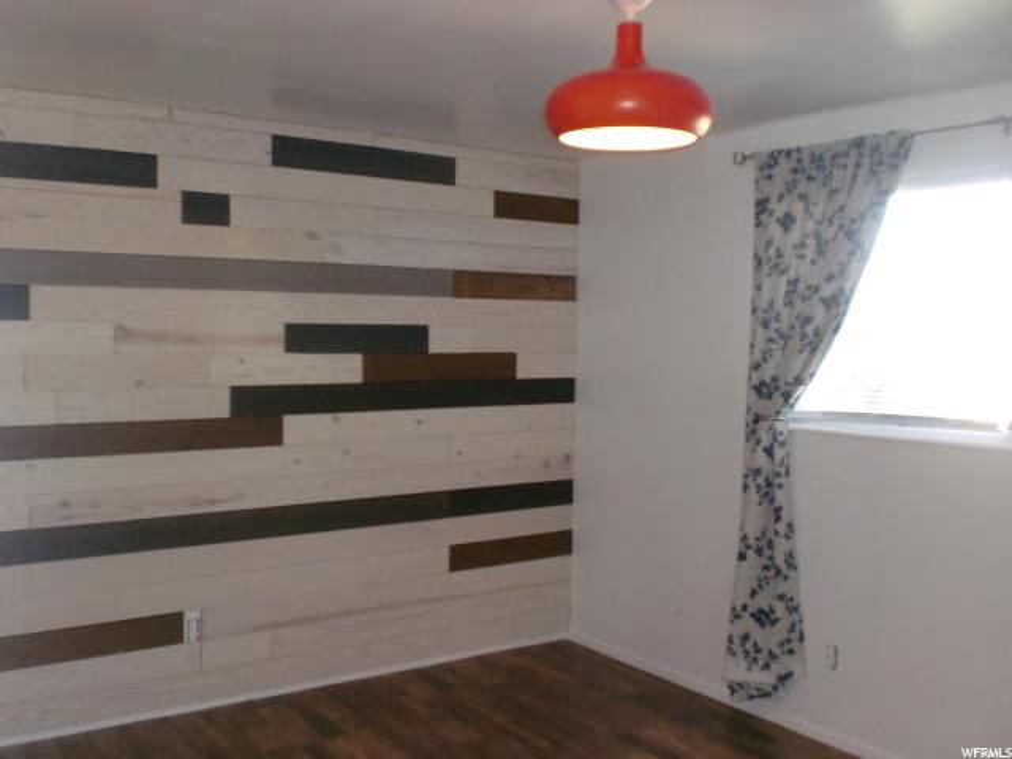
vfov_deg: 40.7
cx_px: 506
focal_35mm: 35
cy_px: 380
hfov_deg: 52.6
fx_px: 1023
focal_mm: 6.3
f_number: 3.1
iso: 400
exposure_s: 1/60
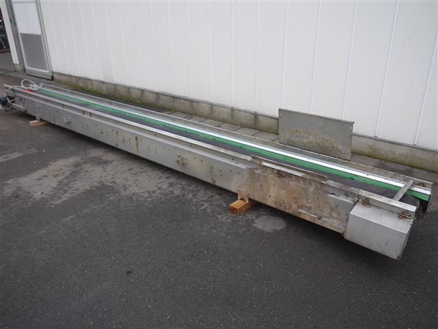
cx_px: 219
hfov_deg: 59.9
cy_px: 164
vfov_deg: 46.8
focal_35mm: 30
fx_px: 380
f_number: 3.5
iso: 160
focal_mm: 15
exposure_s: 1/100
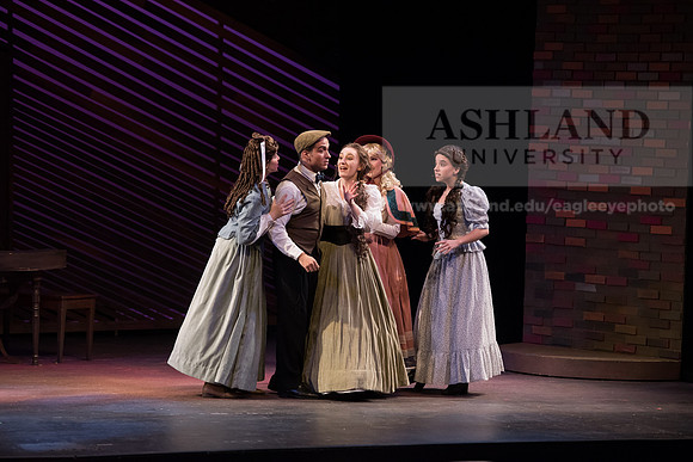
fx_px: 3177
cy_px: 231
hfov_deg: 12.4
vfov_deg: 8.3
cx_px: 346
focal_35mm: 165
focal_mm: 165
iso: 3200
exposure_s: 1/400
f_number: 4
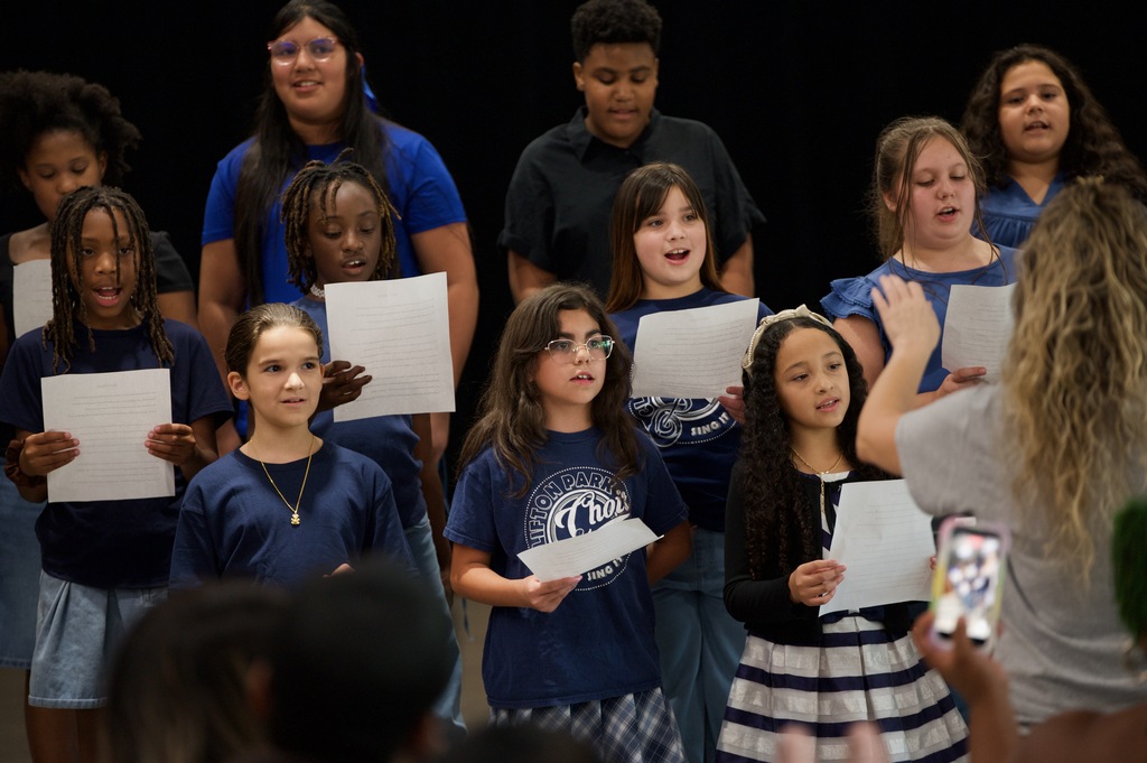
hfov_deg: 12.5
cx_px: 574
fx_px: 5253
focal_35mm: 165
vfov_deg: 8.3
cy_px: 382
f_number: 2.8
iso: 2000
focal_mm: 165
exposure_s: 1/320
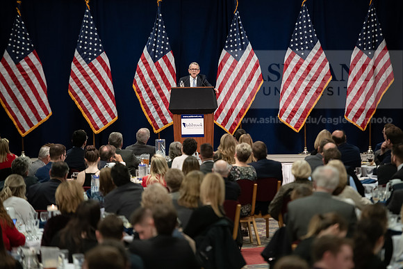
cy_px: 134
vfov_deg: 8.1
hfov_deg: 12.1
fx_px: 1903
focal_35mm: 170
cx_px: 202
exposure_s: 1/200
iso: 2000
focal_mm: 170
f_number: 3.2
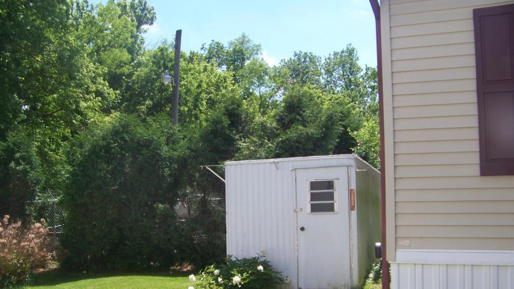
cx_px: 254
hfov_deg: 50.5
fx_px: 545
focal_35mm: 40
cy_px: 183
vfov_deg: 29.6
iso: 64
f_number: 2.8
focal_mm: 5.85
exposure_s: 1/640
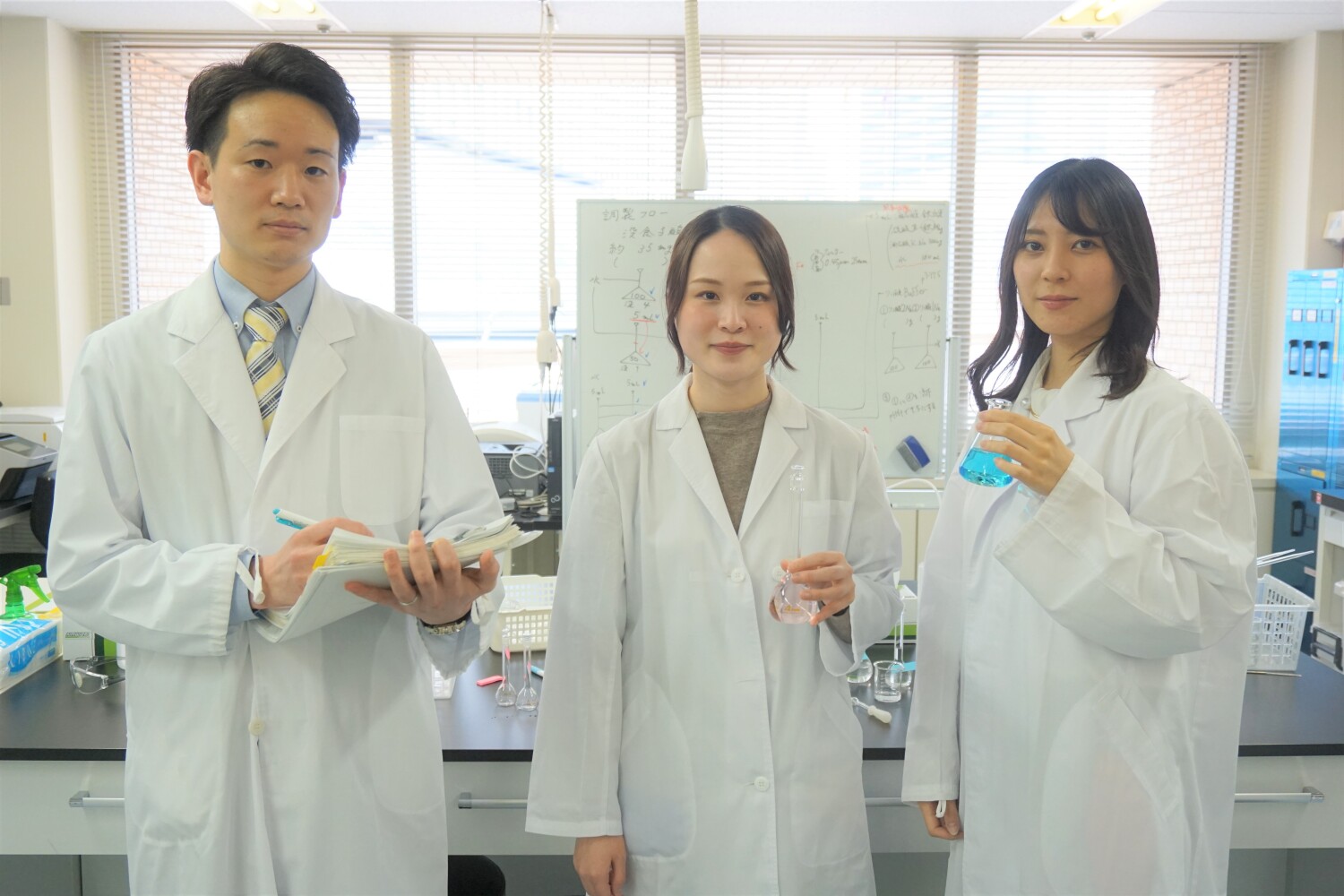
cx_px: 672
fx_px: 1288
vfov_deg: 38.4
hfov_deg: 55.1
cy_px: 448
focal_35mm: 34
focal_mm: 23
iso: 1000
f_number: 4
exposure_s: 1/160
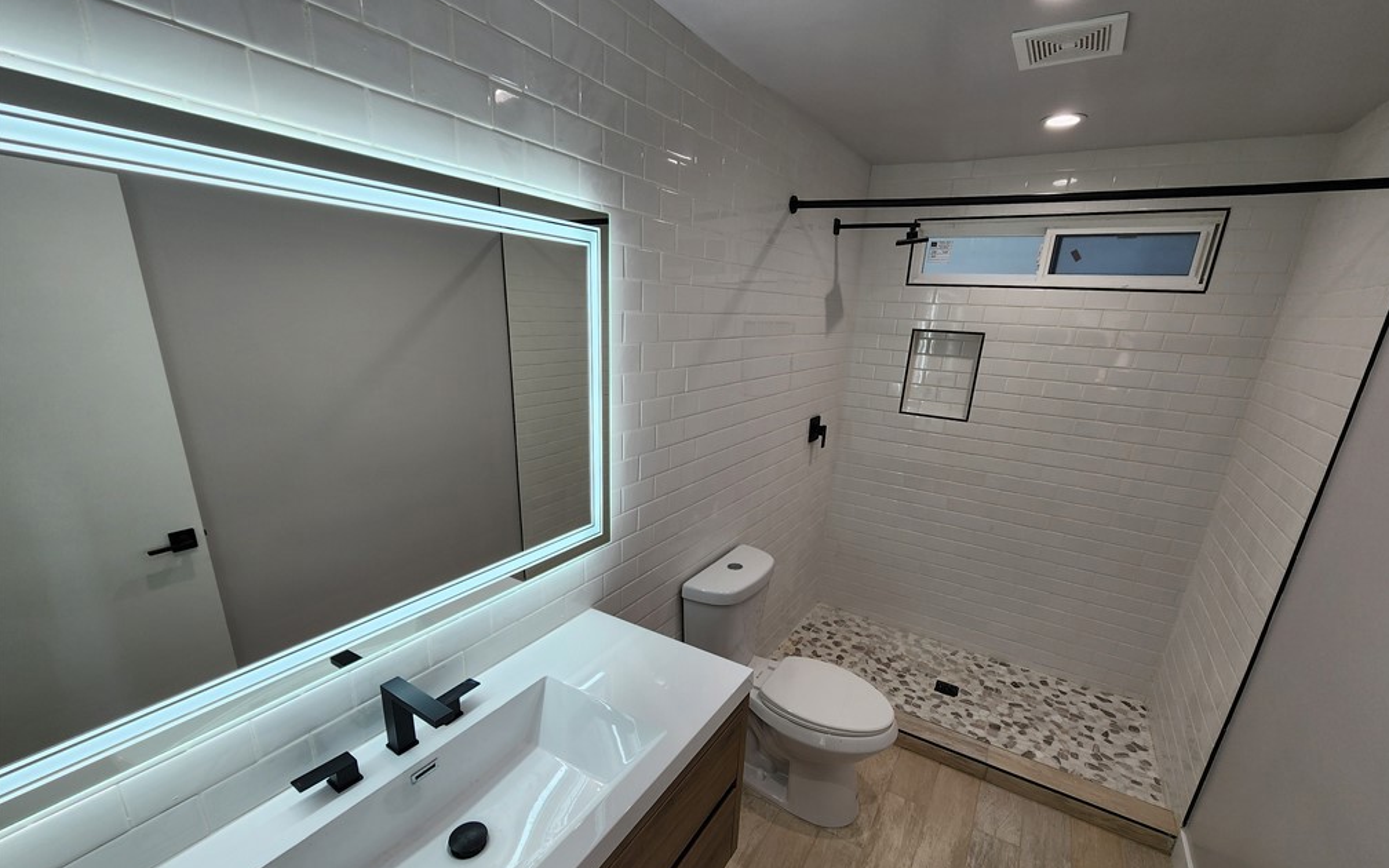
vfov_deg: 78.3
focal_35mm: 14
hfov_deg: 105.3
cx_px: 700
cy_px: 485
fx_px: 530
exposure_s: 1/120
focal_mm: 2.2
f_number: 2.2
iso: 64
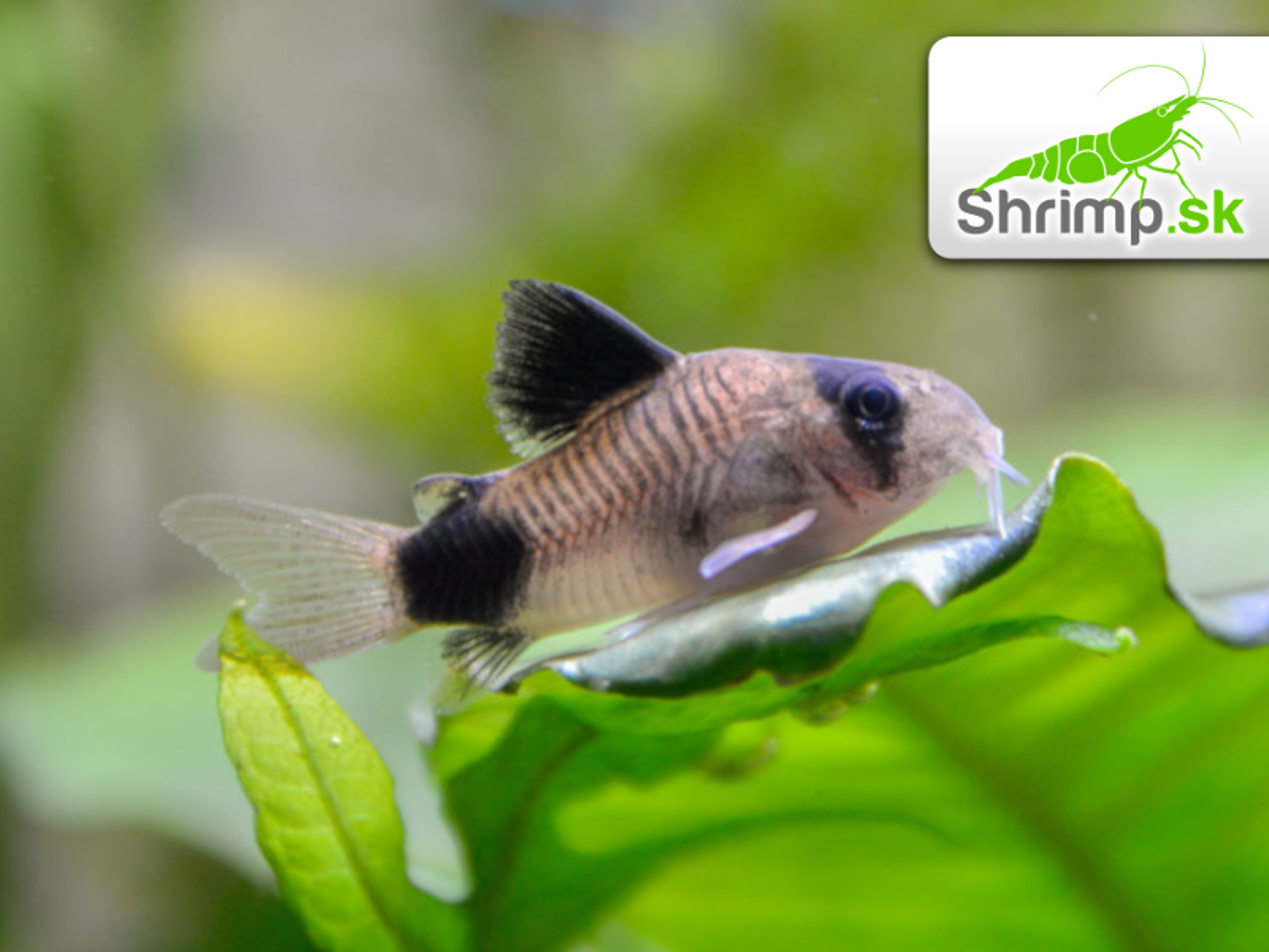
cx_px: 634
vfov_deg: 39.7
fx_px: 1320
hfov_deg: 51.4
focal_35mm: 36
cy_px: 476
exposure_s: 1/40
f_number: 3.2
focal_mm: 6
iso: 80
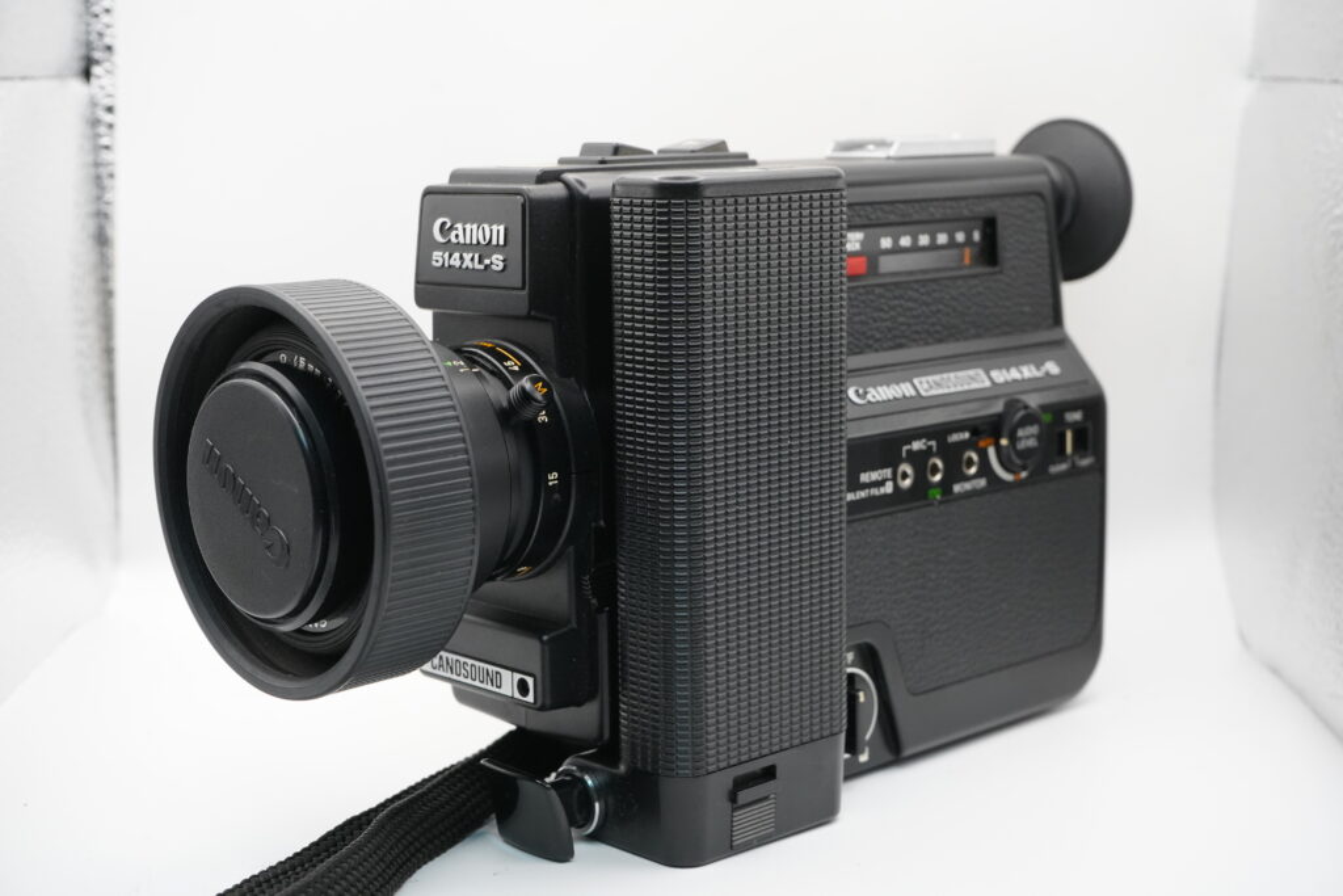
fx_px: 1940
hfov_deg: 38.2
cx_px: 672
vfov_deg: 26.0
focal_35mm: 52
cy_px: 448
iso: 4000
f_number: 10
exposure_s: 1/125
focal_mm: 52
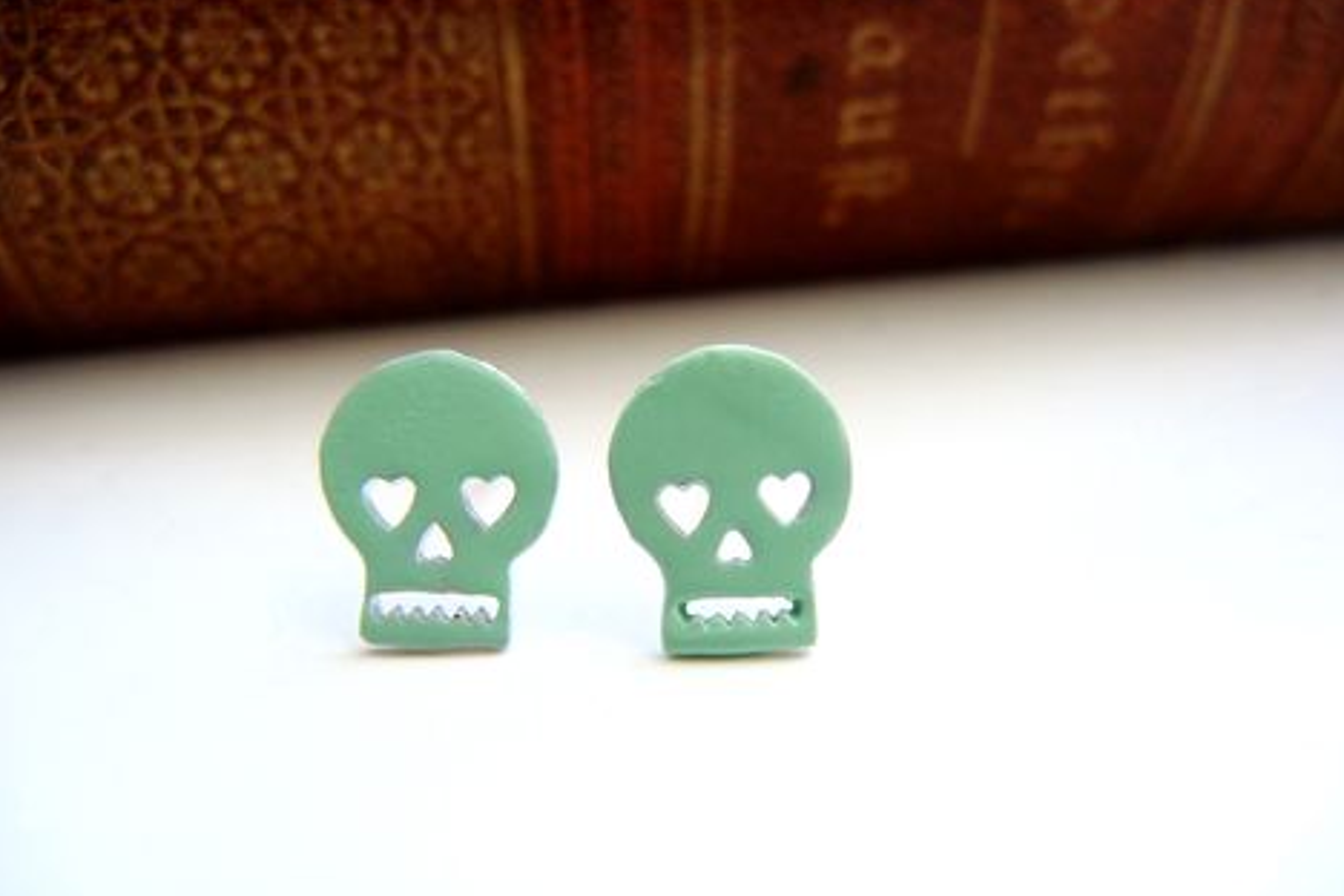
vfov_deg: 41.1
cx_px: 681
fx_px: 1195
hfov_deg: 58.7
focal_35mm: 32
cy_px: 477
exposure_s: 1/9.7
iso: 160
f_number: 3.5
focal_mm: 5.4
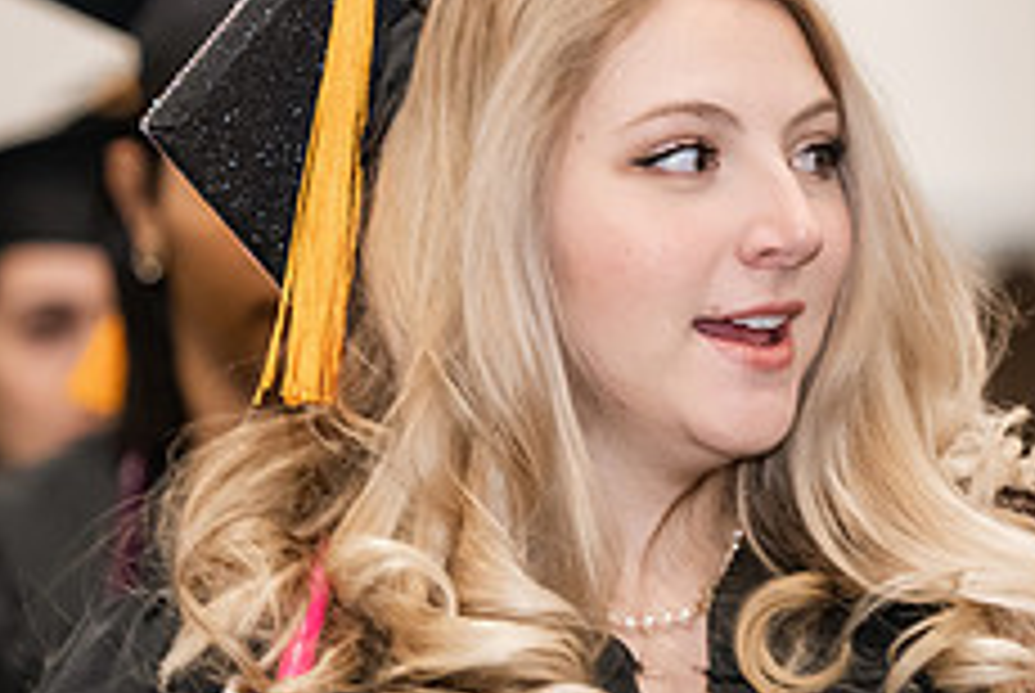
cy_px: 430
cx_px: 742
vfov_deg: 4.4
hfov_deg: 6.5
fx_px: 9068
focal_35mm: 315
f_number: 3.2
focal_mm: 125
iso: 2000
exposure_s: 1/200
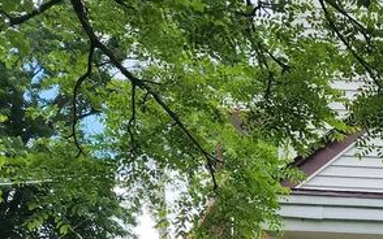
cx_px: 576
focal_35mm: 85
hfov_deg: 20.7
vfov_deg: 14.0
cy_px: 396
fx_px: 888
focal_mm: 6.4
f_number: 1.8
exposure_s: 1/357
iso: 12
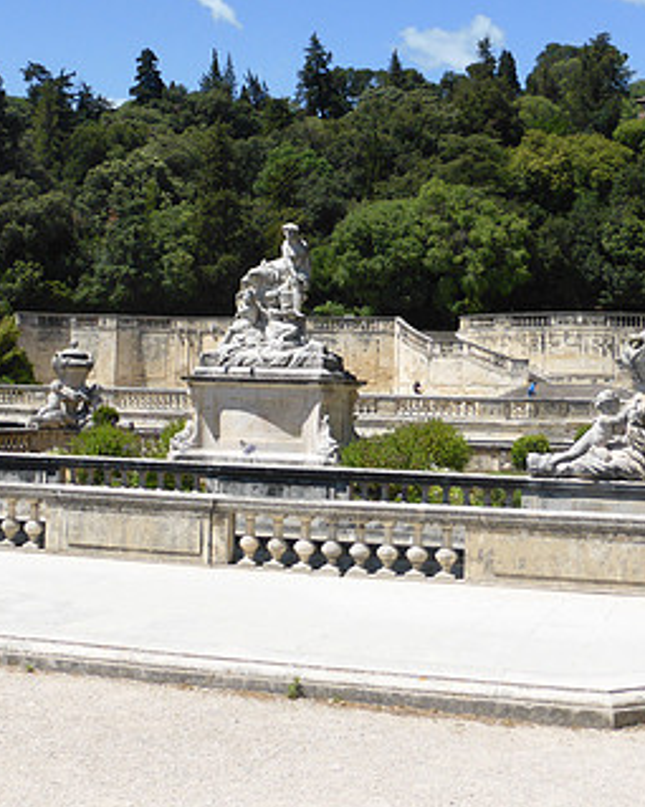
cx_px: 273
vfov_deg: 33.9
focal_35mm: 55
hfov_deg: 27.6
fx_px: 1313
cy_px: 285
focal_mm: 5.4
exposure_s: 1/1000
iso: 100
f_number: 3.6
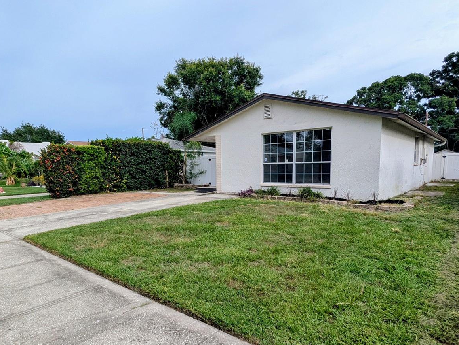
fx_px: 292
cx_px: 200
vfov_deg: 61.0
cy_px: 192
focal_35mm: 22
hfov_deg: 75.9
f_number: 2.2
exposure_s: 1/1239
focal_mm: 2.35
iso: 52
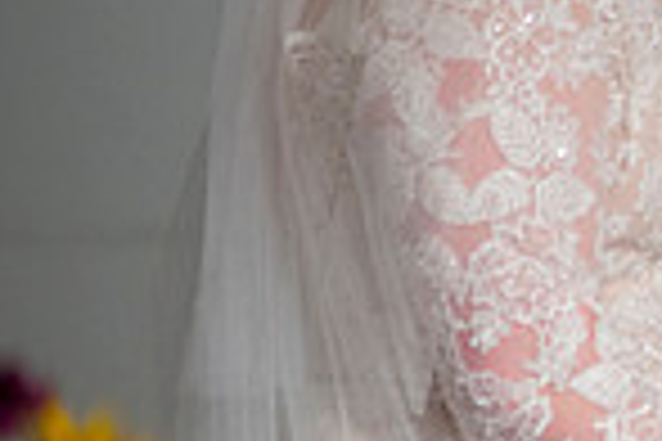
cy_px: 128
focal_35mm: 791
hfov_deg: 2.6
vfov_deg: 1.7
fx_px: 14544
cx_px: 1265
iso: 1250
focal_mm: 200
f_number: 2.8
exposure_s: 1/160
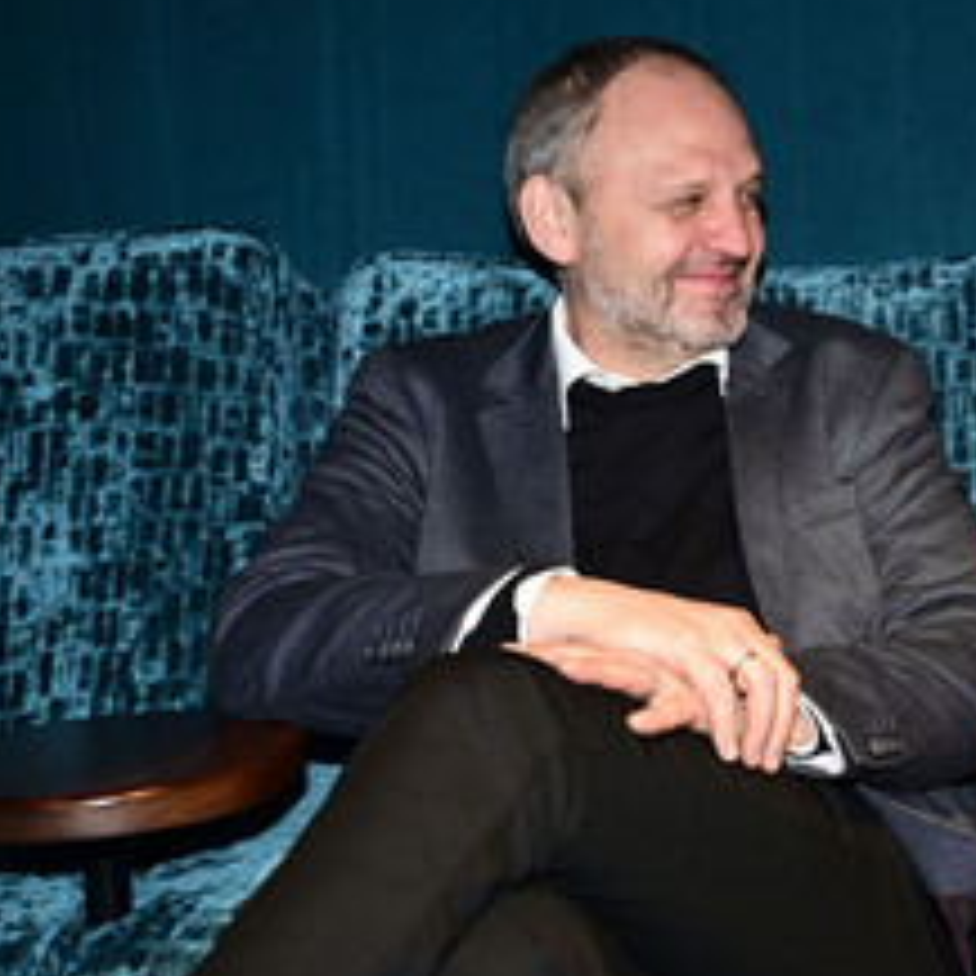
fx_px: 1914
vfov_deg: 28.6
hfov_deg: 27.1
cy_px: 531
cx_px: 969
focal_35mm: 60
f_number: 3.5
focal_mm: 34
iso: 1600
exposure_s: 1/160
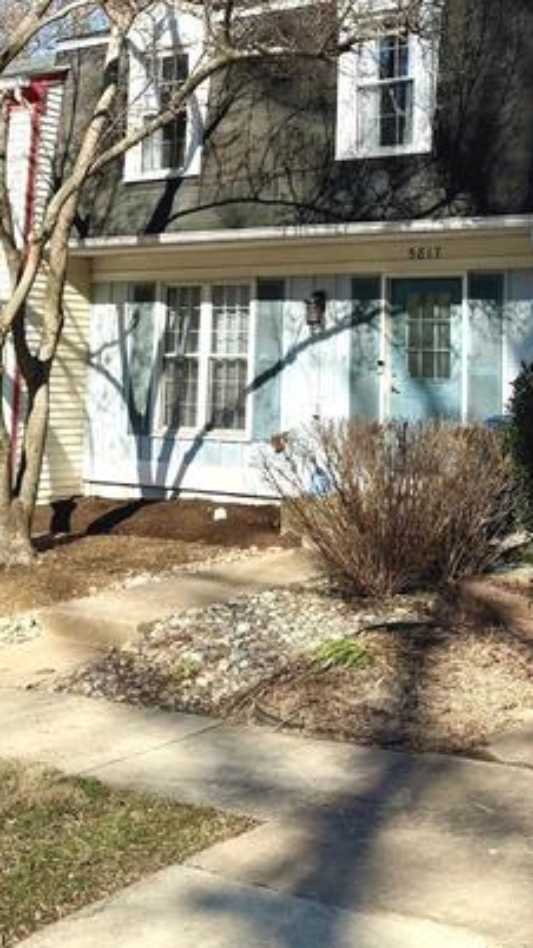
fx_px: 1257
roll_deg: -2.2
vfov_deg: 39.7
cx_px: 259
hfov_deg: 23.9
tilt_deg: +9.1
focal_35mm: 50
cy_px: 186
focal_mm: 6.76
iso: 100
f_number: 1.78
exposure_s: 1/3759
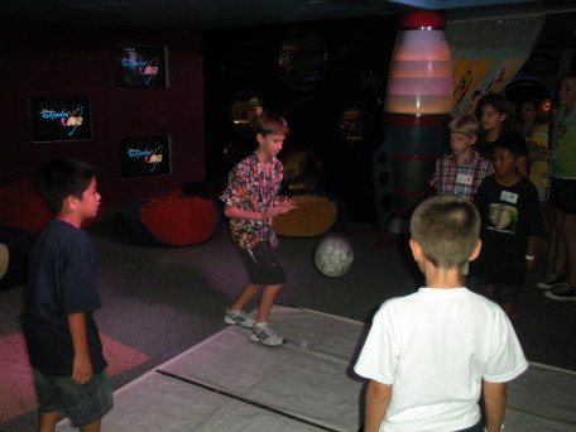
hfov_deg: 51.4
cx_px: 288
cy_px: 216
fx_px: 599
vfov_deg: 39.7
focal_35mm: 36
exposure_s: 1/60
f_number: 3.5
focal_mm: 6.3
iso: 218
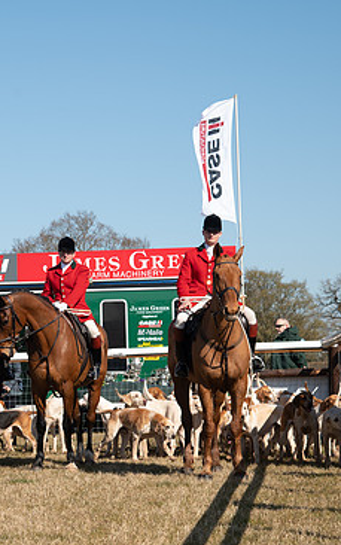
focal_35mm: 113
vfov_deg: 18.4
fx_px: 1679
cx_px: 13
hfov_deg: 11.5
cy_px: 262
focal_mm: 70
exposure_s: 1/250
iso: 64
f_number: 5
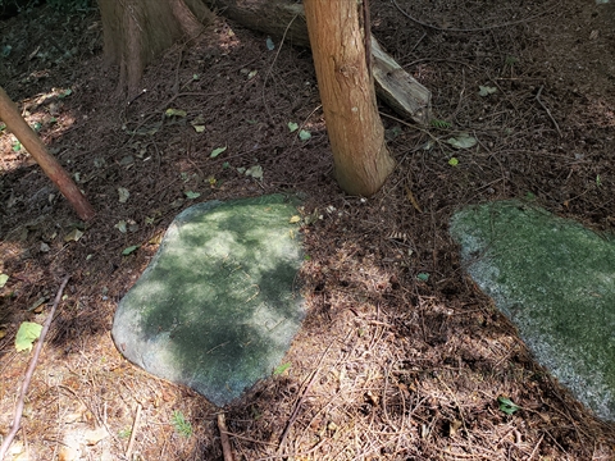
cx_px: 308
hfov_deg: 67.3
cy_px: 230
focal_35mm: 26
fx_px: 462
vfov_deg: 53.1
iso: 160
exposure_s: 1/50
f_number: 2.4
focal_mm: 4.3
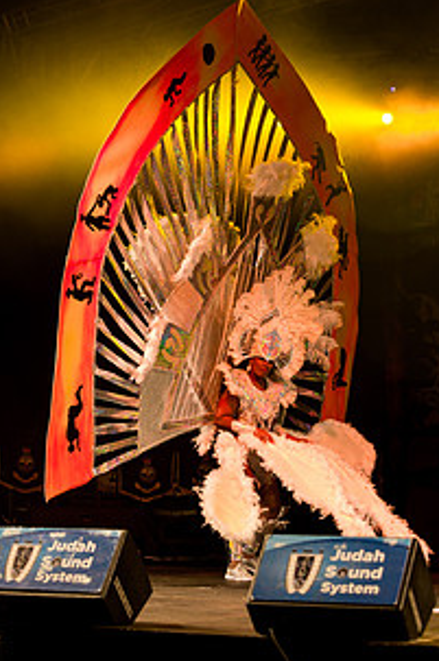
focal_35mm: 104
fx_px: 1909
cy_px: 395
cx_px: 200
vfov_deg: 19.6
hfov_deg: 13.1
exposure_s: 1/160
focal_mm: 70
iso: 2500
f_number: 5.6
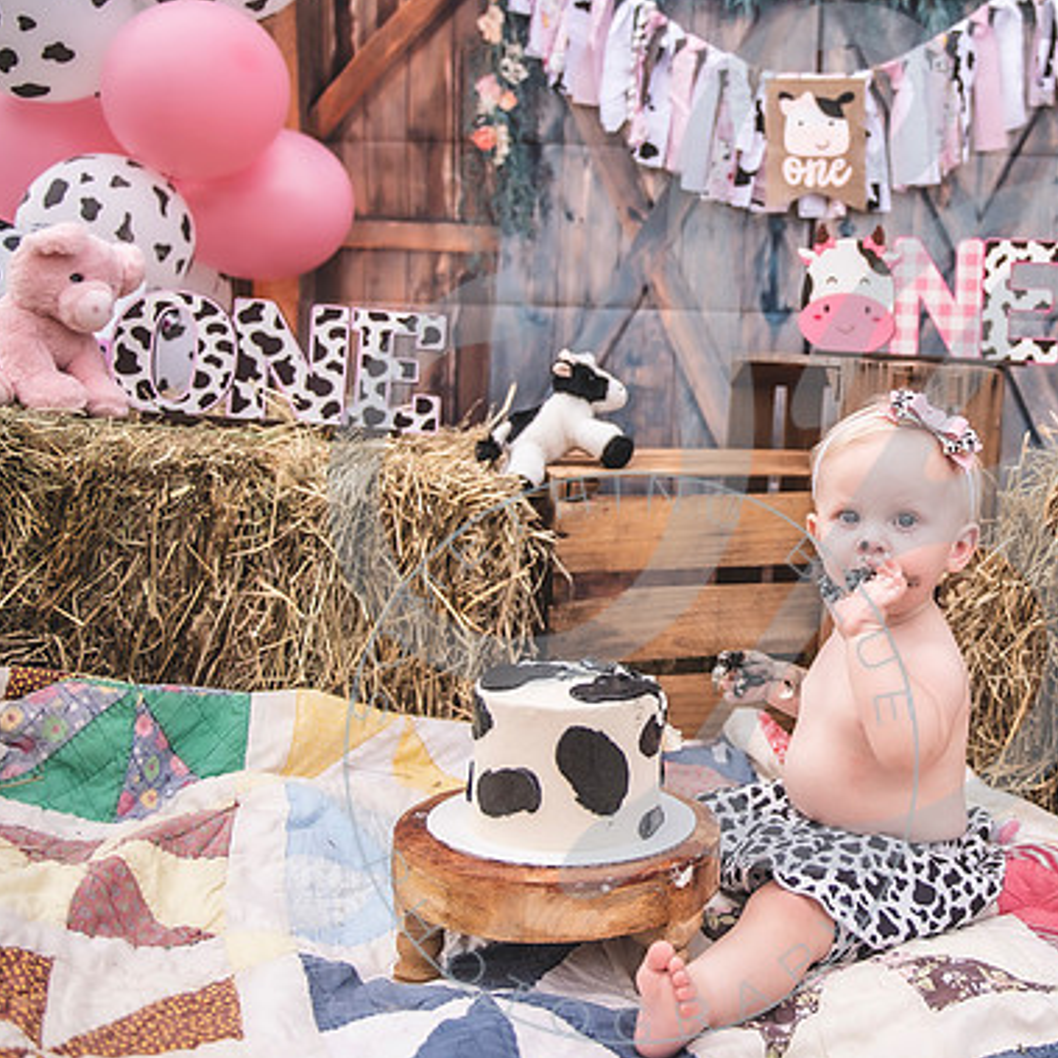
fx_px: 1487
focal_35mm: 43
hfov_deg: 37.9
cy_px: 420
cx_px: 834
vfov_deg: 39.0
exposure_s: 1/400
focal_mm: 26
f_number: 2.8
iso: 100
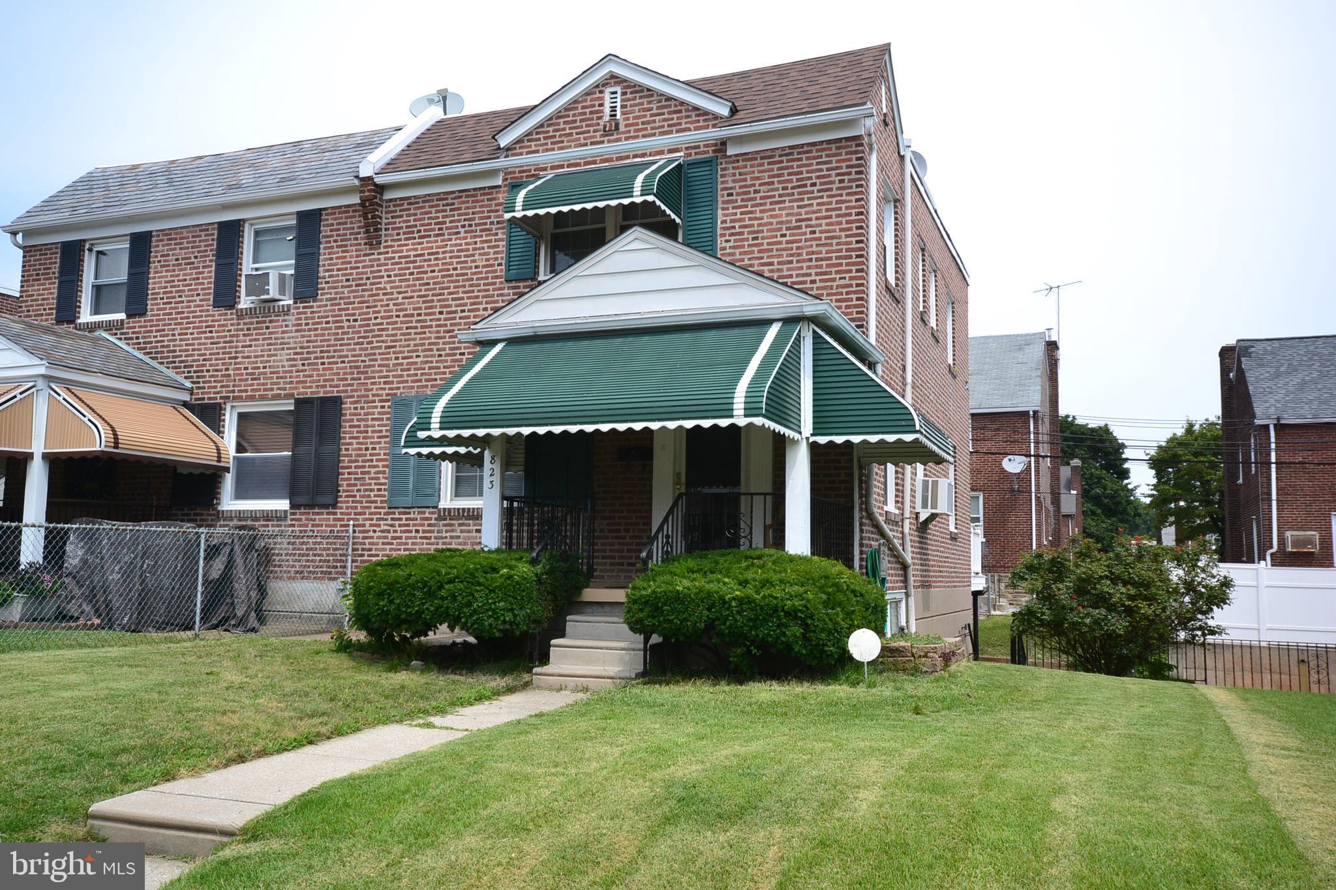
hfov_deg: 61.9
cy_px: 445
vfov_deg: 43.6
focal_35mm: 30
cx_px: 668
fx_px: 1113
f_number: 10
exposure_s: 1/320
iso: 400
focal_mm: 20
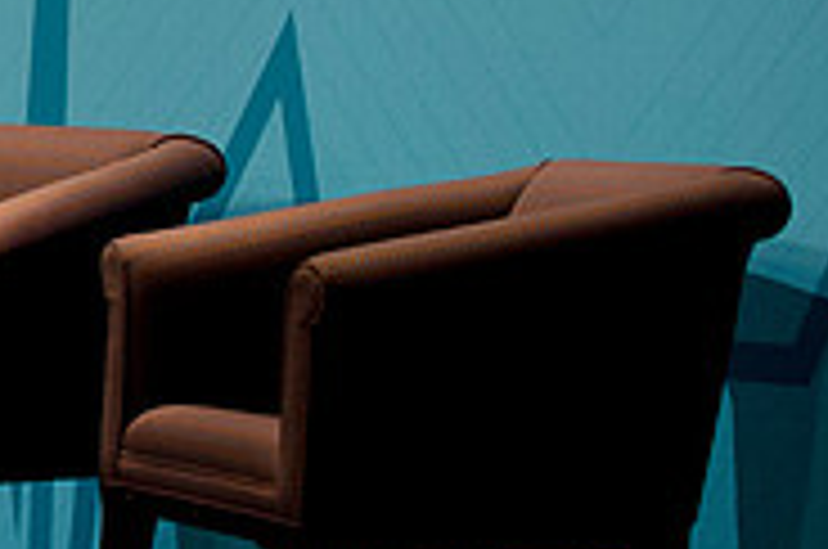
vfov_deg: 5.5
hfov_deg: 8.2
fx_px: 5648
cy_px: -104
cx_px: -369
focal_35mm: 246
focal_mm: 78
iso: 2500
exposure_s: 1/100
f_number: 5
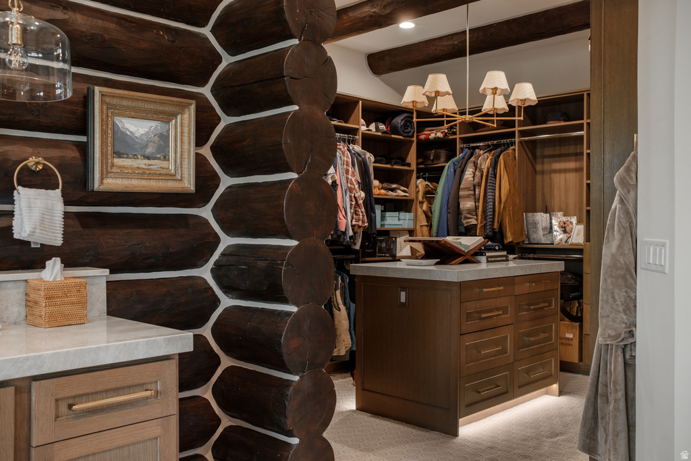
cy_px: 230
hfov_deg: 54.4
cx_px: 346
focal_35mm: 35
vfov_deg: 37.9
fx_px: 672
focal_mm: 23
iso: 400
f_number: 3.6
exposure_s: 1/250
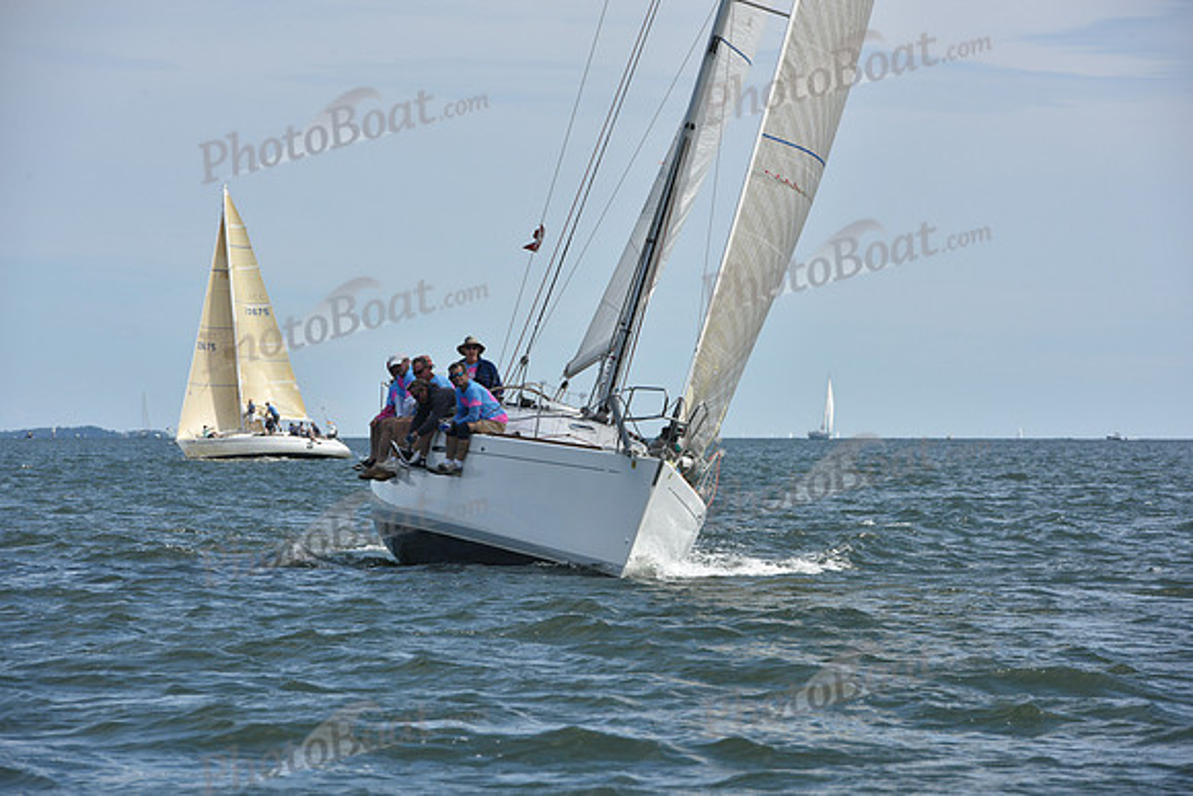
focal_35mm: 200
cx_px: 596
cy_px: 398
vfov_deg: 6.9
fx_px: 6629
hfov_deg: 10.3
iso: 320
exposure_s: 1/1000
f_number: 10
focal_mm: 200
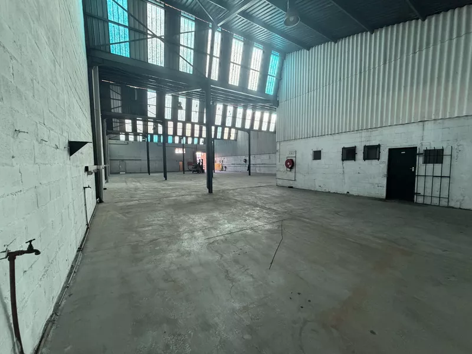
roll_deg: +1.1
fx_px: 191
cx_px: 236
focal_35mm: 14
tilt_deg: -4.0
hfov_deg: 102.1
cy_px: 177
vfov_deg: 85.7
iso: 320
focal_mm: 2.22
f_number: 2.2
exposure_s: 1/121
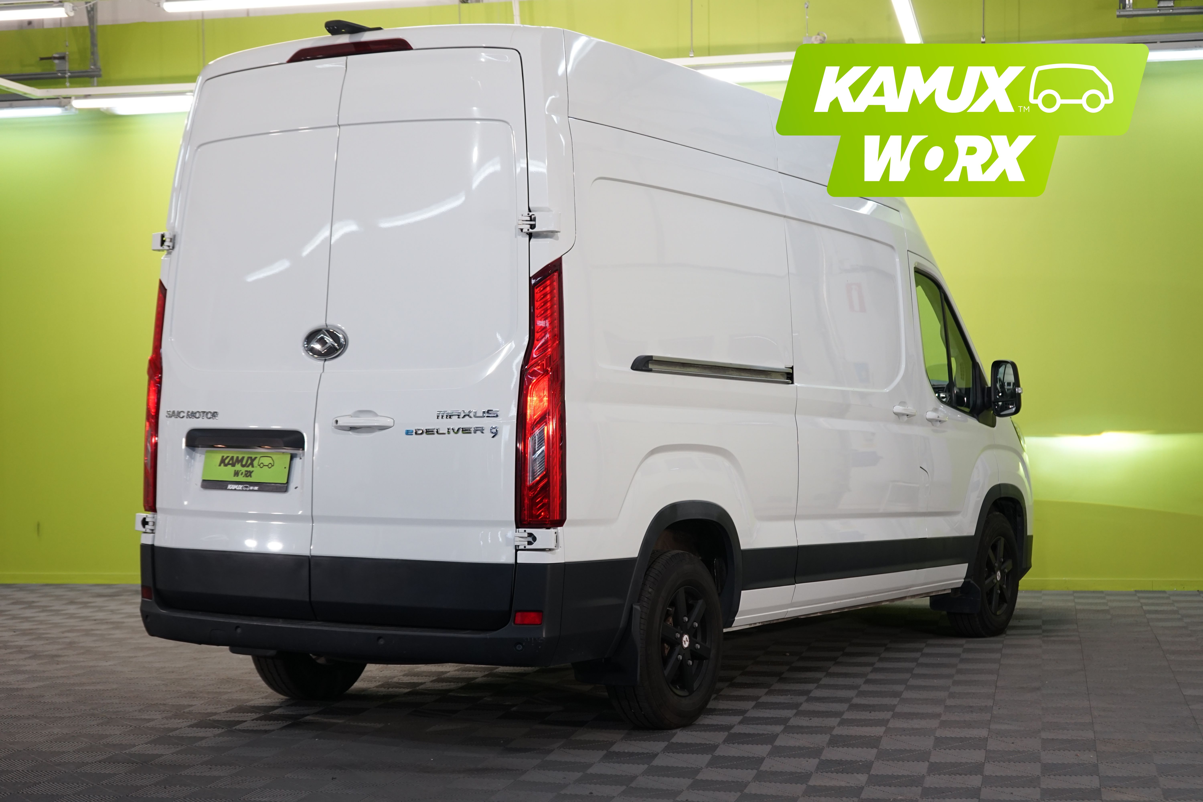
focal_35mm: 59
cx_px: 602
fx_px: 1971
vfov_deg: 23.0
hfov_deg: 33.9
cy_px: 401
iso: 640
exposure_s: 1/60
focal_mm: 59
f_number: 5
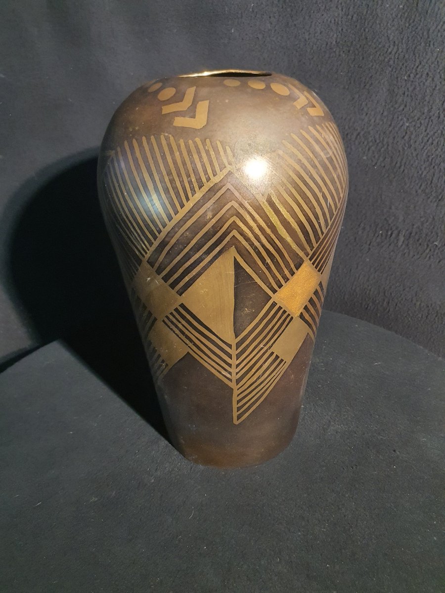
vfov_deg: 67.3
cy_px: 296
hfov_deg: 53.1
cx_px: 222
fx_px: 446
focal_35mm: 26
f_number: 1.5
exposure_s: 1/33
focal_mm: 4.3
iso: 640
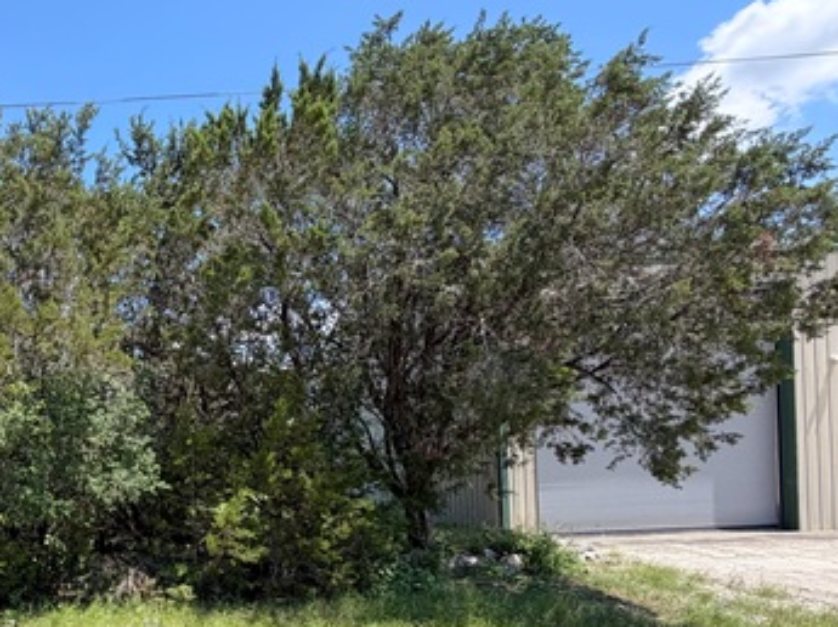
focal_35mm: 26
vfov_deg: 50.9
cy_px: 464
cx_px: 104
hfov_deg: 58.8
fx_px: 629
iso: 40
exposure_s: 1/672
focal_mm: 2.22
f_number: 2.2
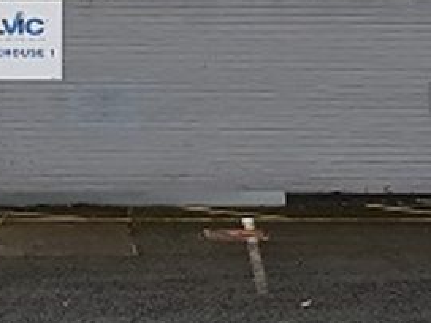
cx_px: 222
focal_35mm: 106
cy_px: -58
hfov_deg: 18.5
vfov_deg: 13.6
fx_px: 1320
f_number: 2.4
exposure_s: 1/100
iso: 80
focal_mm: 4.32
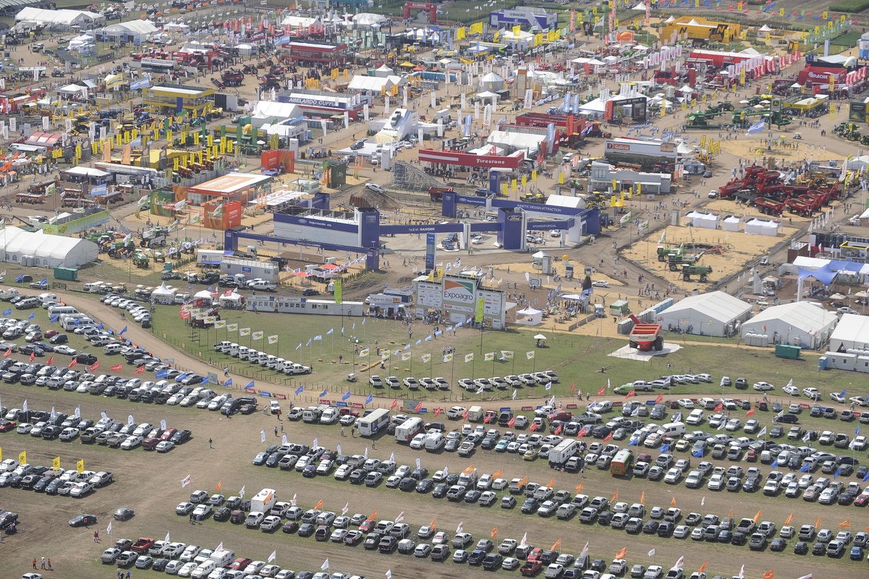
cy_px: 290
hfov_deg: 17.7
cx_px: 434
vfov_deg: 11.8
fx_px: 2799
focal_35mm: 116
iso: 200
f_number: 7.1
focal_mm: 116
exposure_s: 1/800
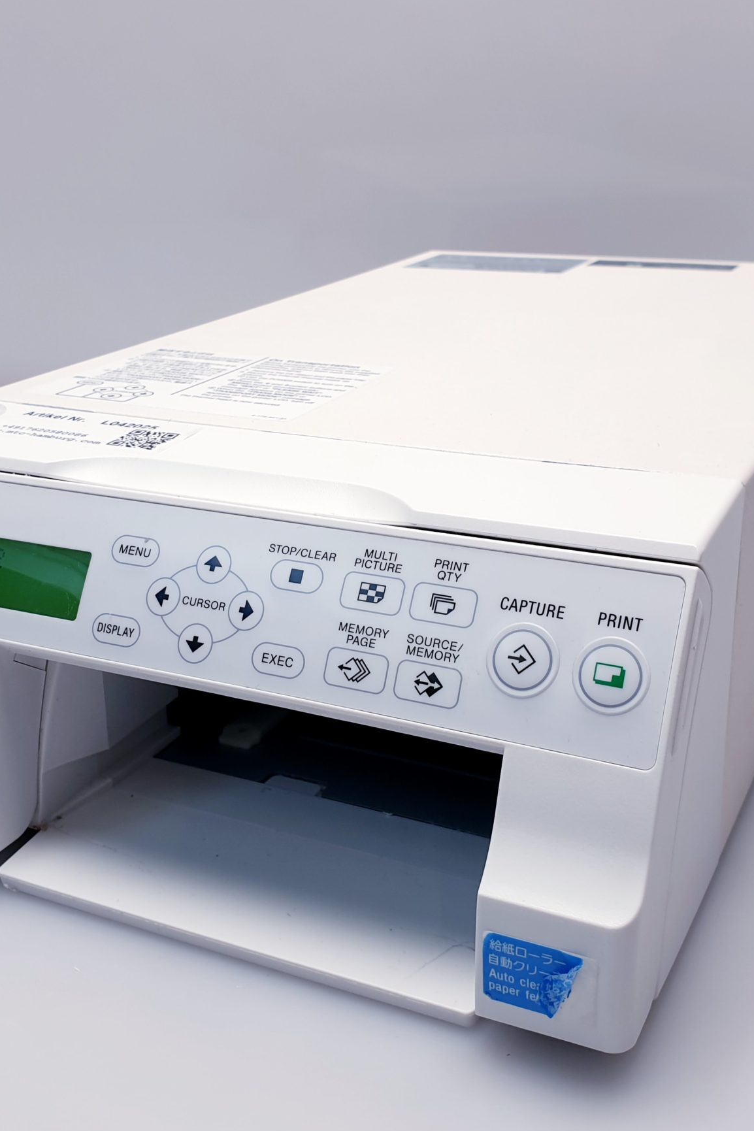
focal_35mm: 40
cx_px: 344
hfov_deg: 33.4
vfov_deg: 48.4
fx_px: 1257
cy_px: 529
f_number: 2.4
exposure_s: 1/106
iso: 50
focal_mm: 4.3
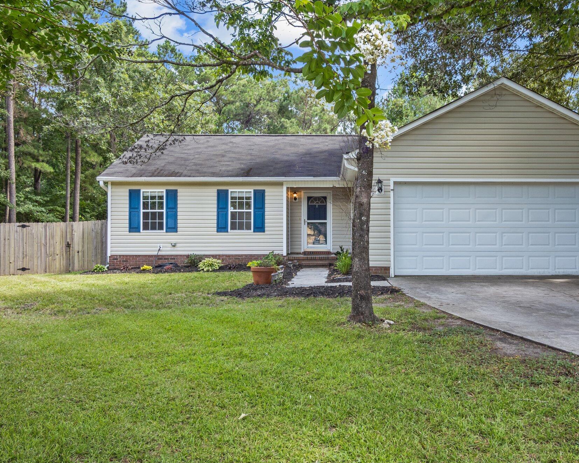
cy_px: 228
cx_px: 336
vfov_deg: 50.0
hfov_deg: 60.1
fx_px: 497
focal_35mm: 29
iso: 200
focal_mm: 12
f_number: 5.6
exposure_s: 1/100
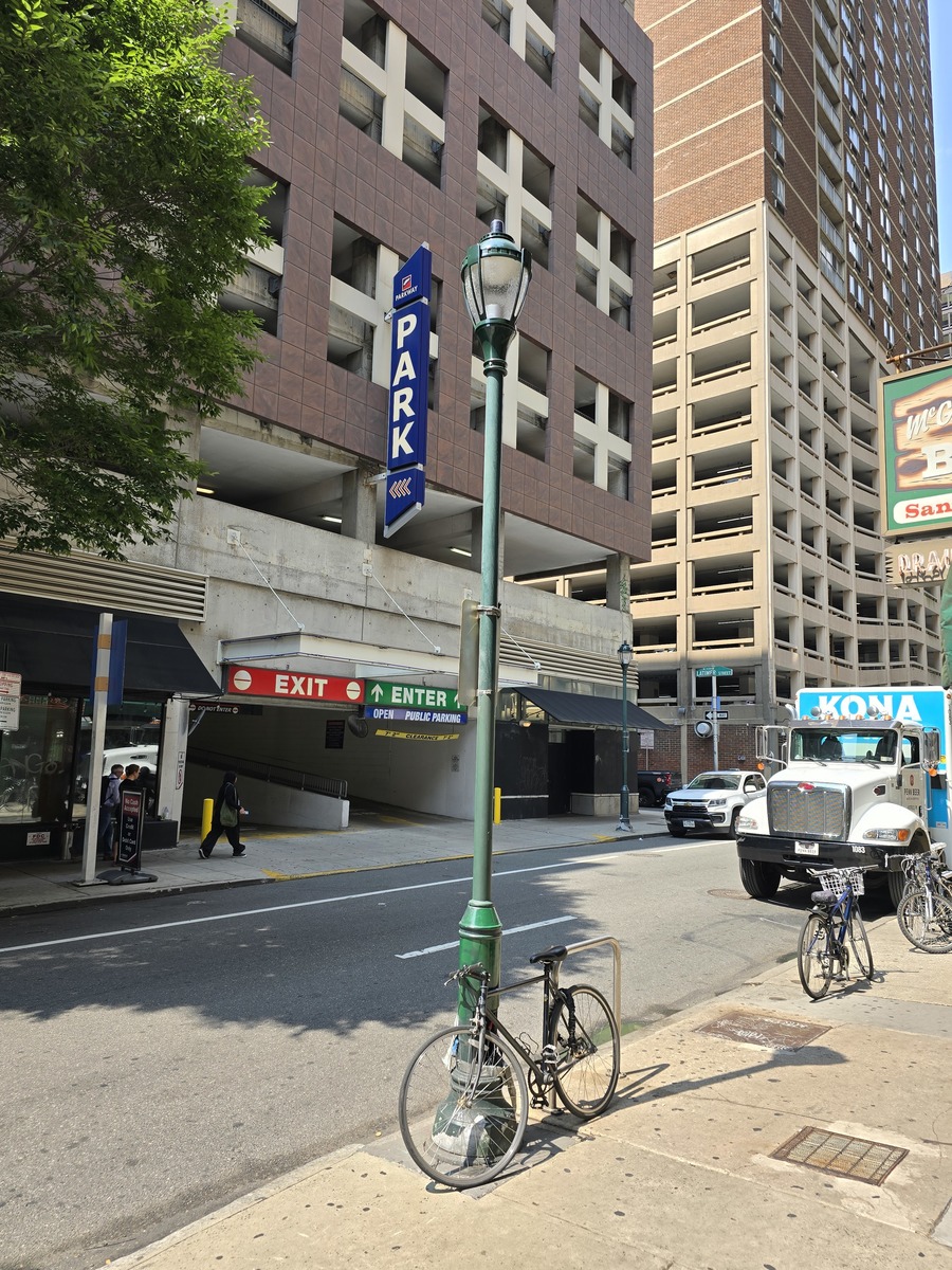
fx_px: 843
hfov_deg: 58.9
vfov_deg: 73.9
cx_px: 476
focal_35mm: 23
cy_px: 635
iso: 12
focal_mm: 6.3
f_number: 1.7
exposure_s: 1/277
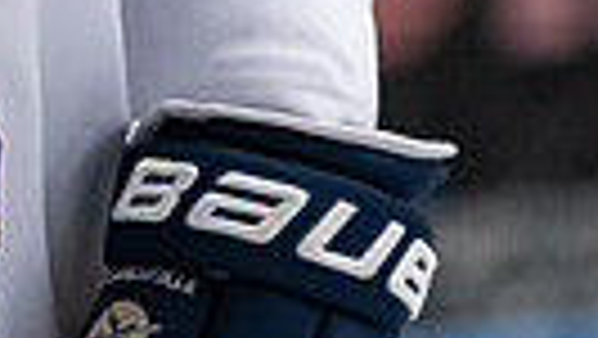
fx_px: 26988
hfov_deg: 1.3
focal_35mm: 1701
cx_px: -628
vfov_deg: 0.7
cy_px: -466
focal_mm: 200
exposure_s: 1/800
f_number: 3.2
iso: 2000
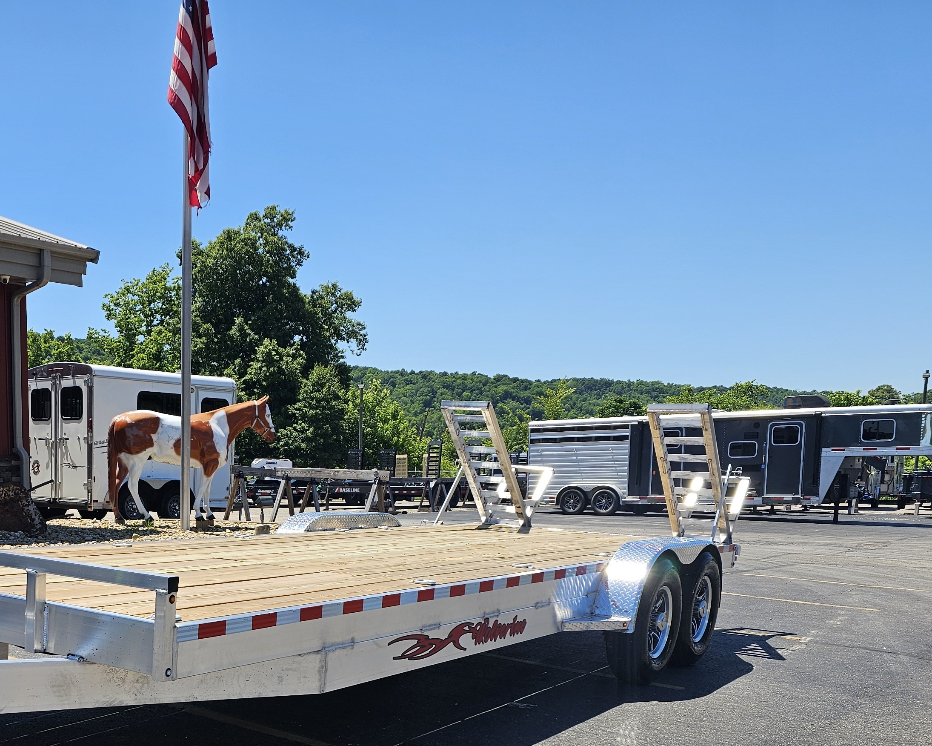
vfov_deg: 35.1
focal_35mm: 41
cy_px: 621
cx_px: 176
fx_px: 1131
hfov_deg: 42.6
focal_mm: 6.3
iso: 10
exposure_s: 1/681
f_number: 1.7
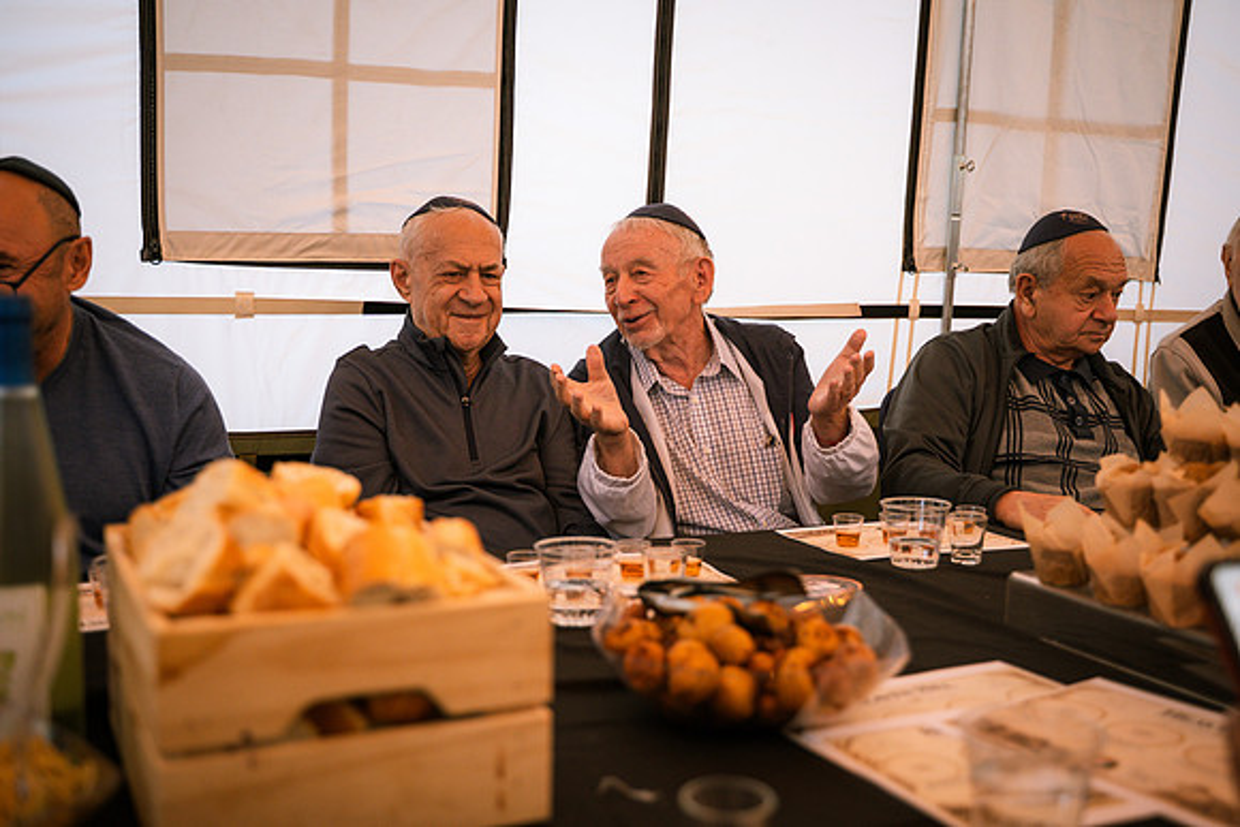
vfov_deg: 36.0
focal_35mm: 37
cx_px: 620
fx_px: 1275
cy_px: 414
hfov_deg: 51.9
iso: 1250
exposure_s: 1/160
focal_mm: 37
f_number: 2.8
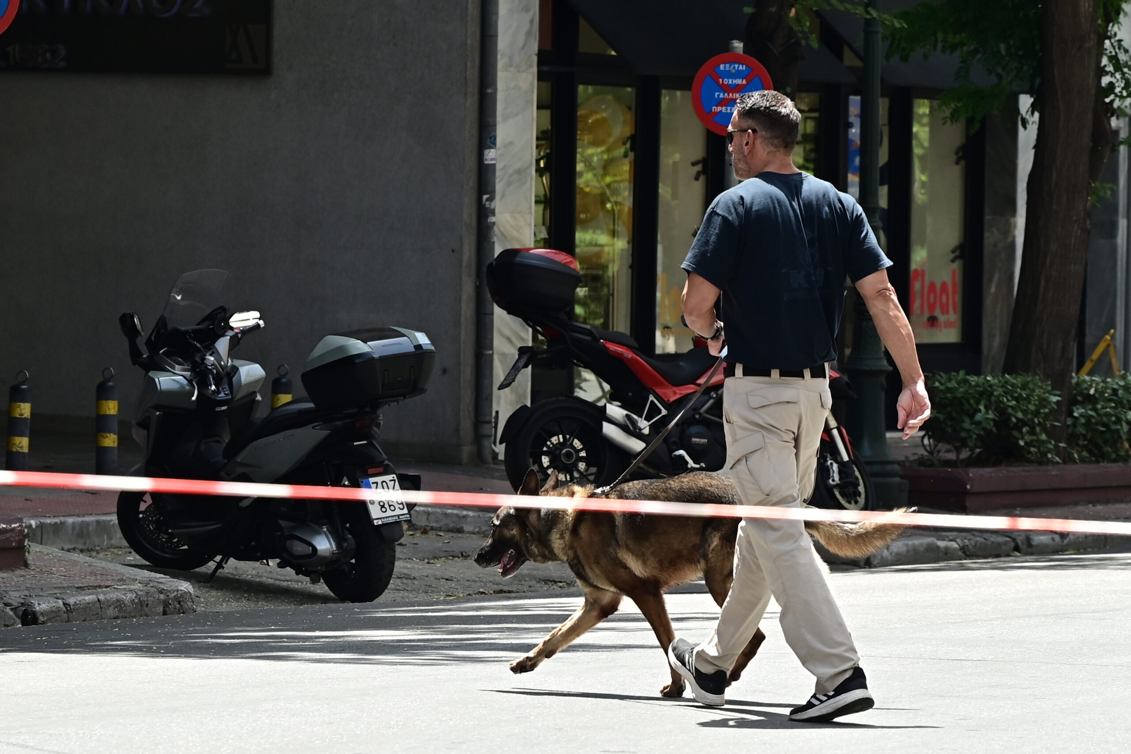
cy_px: 377
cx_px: 566
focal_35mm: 120
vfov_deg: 11.4
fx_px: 3770
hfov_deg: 17.1
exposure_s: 1/500
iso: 160
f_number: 5
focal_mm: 120
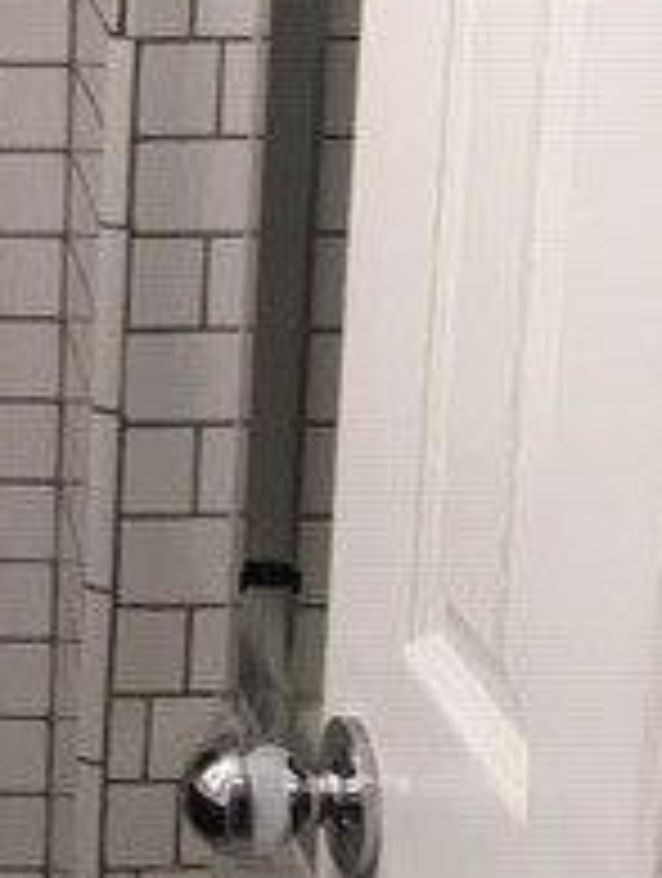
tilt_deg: -13.4
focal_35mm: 95
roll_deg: +0.3
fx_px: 2414
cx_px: -405
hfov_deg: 14.3
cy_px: 153
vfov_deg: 20.3
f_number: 2.2
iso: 50
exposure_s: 1/30
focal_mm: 4.15
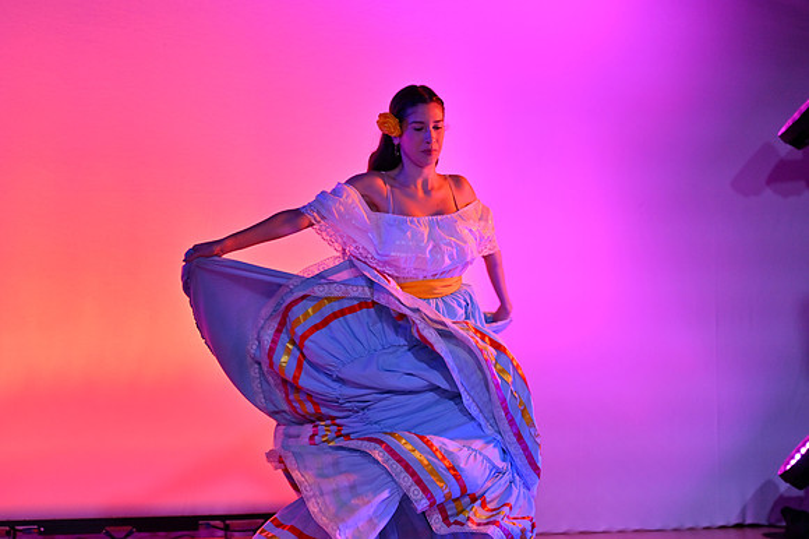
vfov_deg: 13.0
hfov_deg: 19.5
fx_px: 2358
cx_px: 404
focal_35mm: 105
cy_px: 270
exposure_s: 1/500
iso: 220
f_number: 2.8
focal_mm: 70
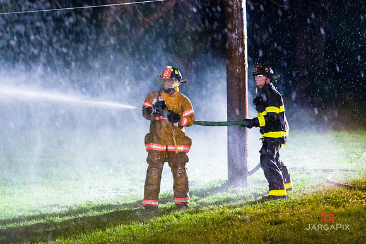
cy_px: 122
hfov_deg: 18.3
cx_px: 183
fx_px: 1138
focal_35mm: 112
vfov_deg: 12.2
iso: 12800
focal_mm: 112
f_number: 3.2
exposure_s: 1/200
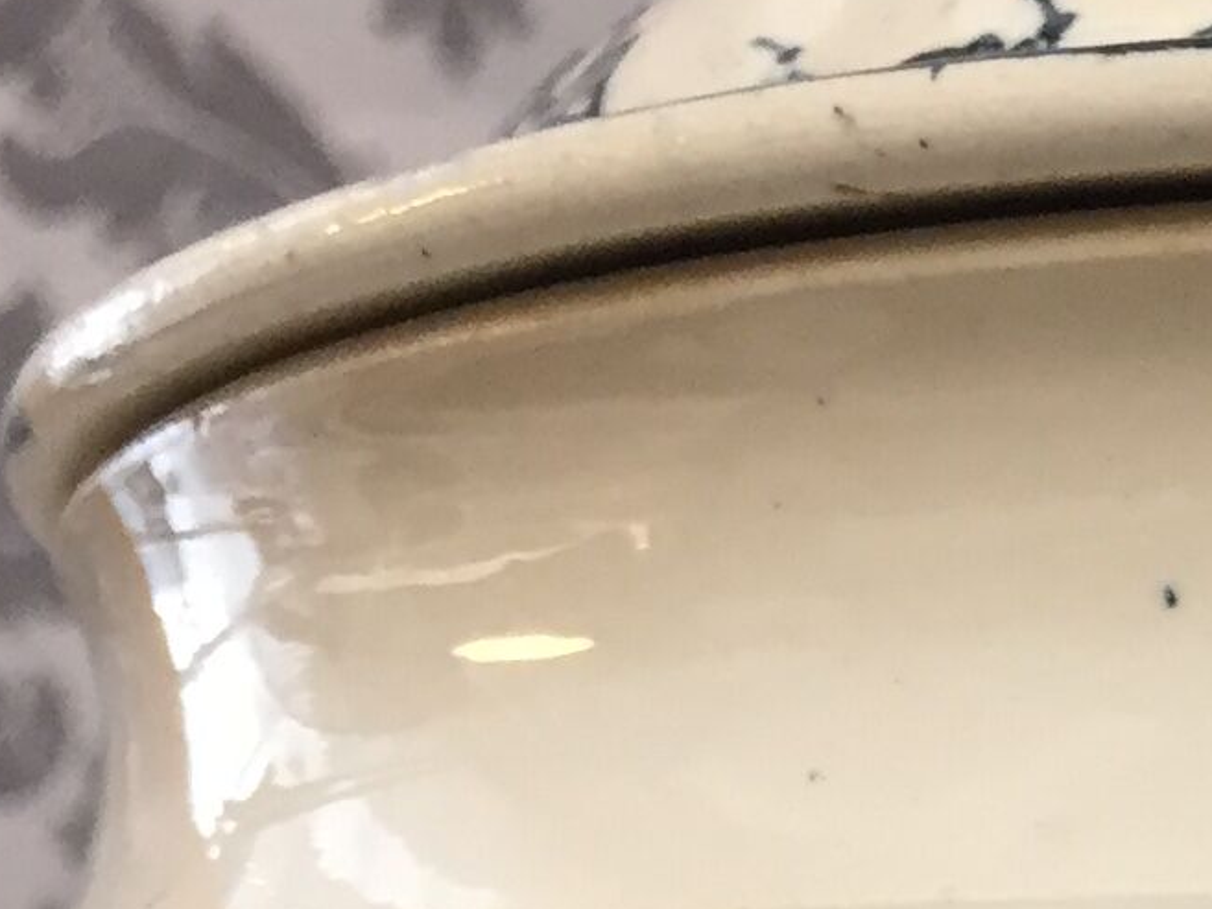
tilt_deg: -4.2
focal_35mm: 144
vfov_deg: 9.5
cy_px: 1907
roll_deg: -2.1
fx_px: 5043
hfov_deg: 12.2
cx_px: 2424
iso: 80
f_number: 2.2
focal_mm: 4.15
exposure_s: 1/33
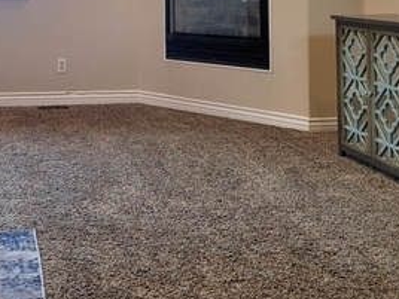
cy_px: -24
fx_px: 715
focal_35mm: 62
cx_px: 61
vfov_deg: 22.4
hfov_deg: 30.2
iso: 160
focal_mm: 5.4
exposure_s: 1/120
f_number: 1.8
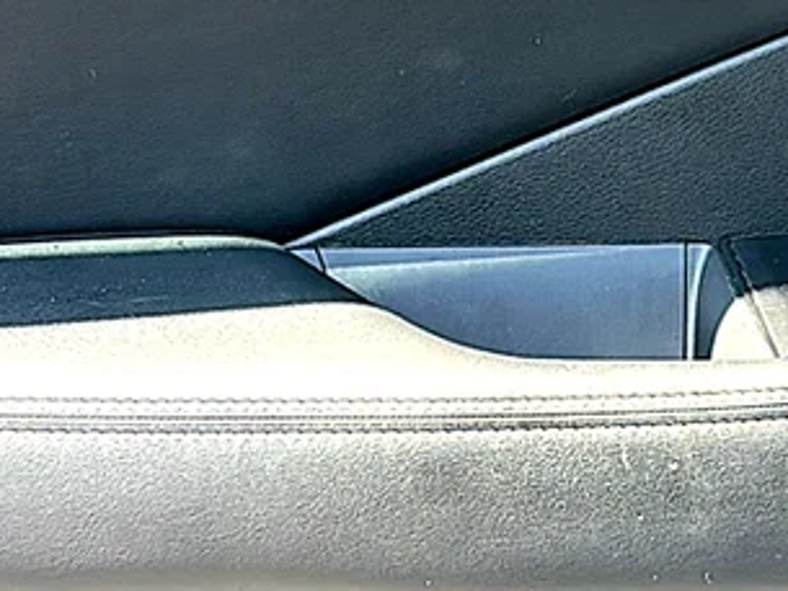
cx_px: 788
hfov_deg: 22.2
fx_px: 1936
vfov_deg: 17.3
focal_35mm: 85
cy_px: 164
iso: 80
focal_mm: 6.86
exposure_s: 1/382
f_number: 1.78
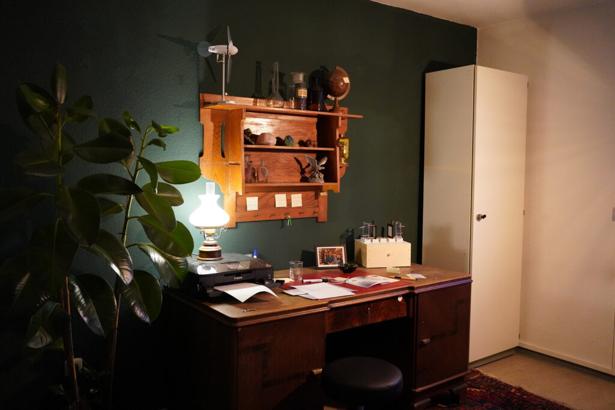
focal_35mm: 30
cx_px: 308
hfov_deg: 61.9
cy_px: 205
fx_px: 513
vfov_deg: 43.6
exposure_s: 1/200
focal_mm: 30
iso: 10000
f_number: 2.8
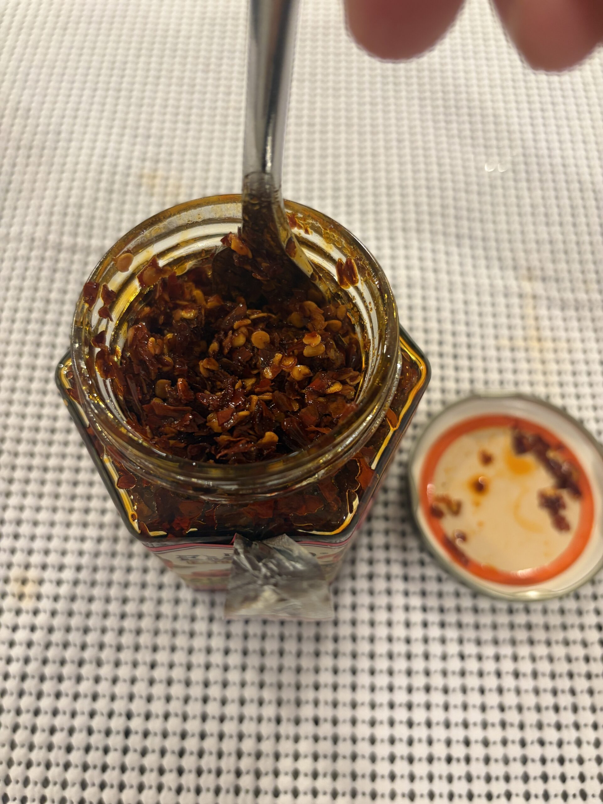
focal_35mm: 26
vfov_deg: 67.3
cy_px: 402
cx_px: 302
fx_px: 604
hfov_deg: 53.1
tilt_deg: -65.2
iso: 200
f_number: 1.6
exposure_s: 1/60
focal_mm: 5.96
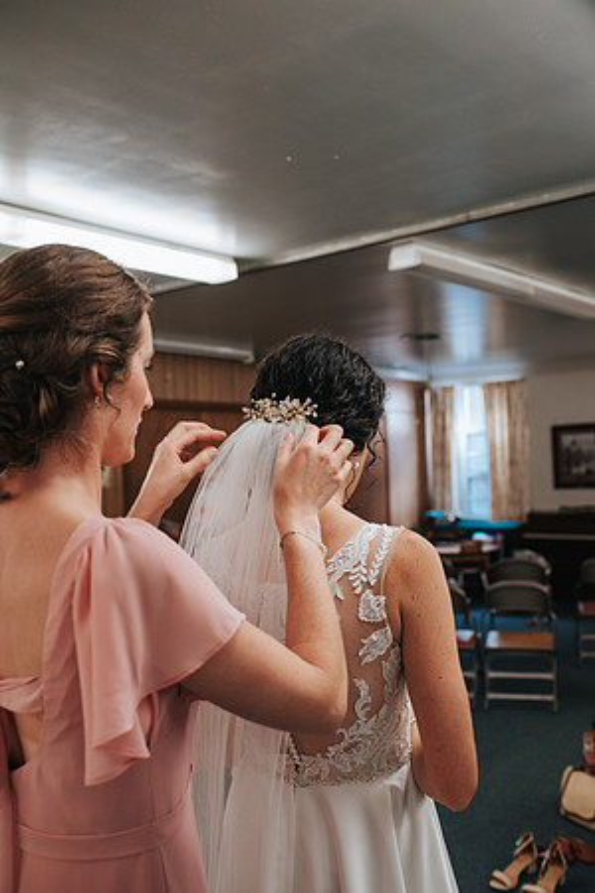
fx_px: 868
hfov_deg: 37.9
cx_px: 298
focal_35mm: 35
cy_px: 446
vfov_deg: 54.4
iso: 900
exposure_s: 1/125
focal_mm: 35
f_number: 3.2
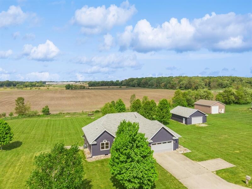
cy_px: 94
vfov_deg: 56.8
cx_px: 126
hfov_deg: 71.6
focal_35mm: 24
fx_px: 175
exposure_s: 1/1500
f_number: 2.8
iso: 114
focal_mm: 4.5
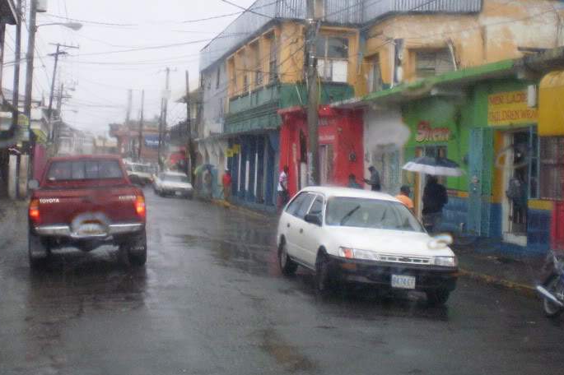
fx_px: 877
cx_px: 211
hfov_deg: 35.5
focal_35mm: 56
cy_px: 91
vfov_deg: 23.9
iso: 320
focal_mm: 6.3
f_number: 3.1
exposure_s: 1/250
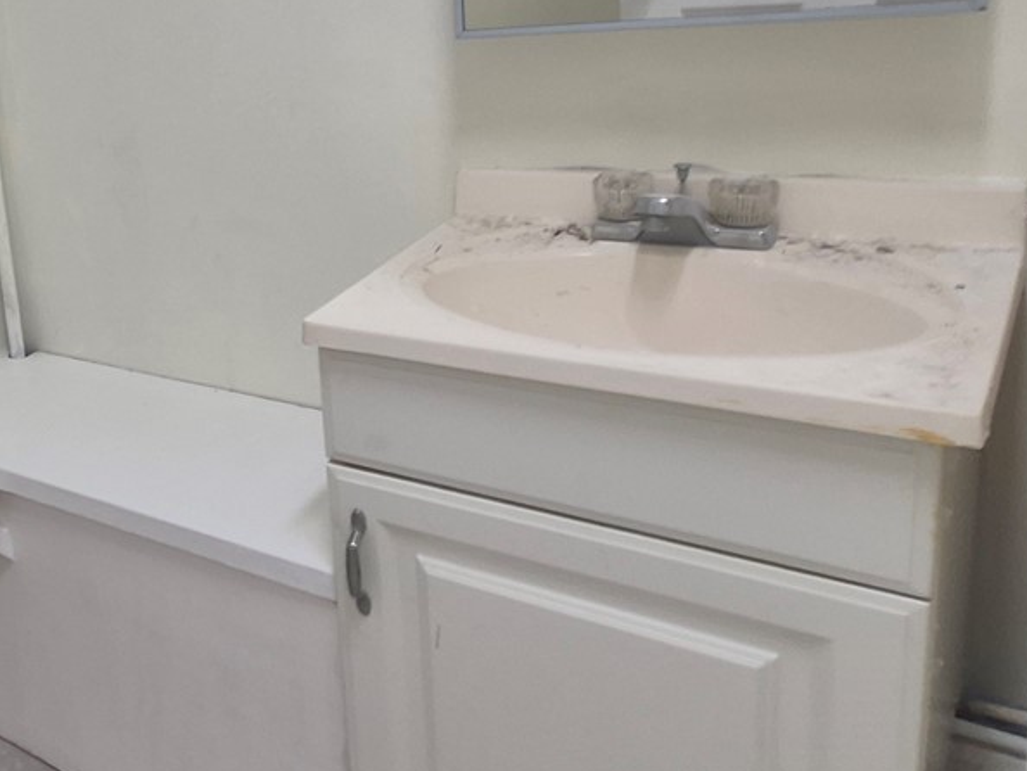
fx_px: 1039
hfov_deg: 39.0
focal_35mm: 35
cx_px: -194
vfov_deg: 39.8
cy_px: 213
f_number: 2.2
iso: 50
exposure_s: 1/60
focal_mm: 1.74
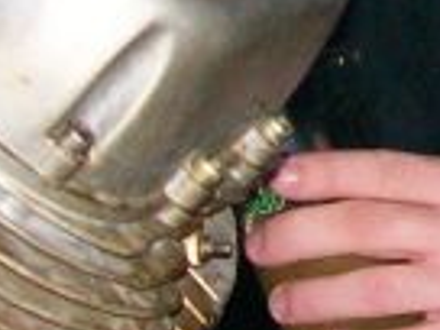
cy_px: -207
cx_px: 660
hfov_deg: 9.1
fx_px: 2682
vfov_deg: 6.9
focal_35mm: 211
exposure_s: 1/64
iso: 140
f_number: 2.7
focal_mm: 6
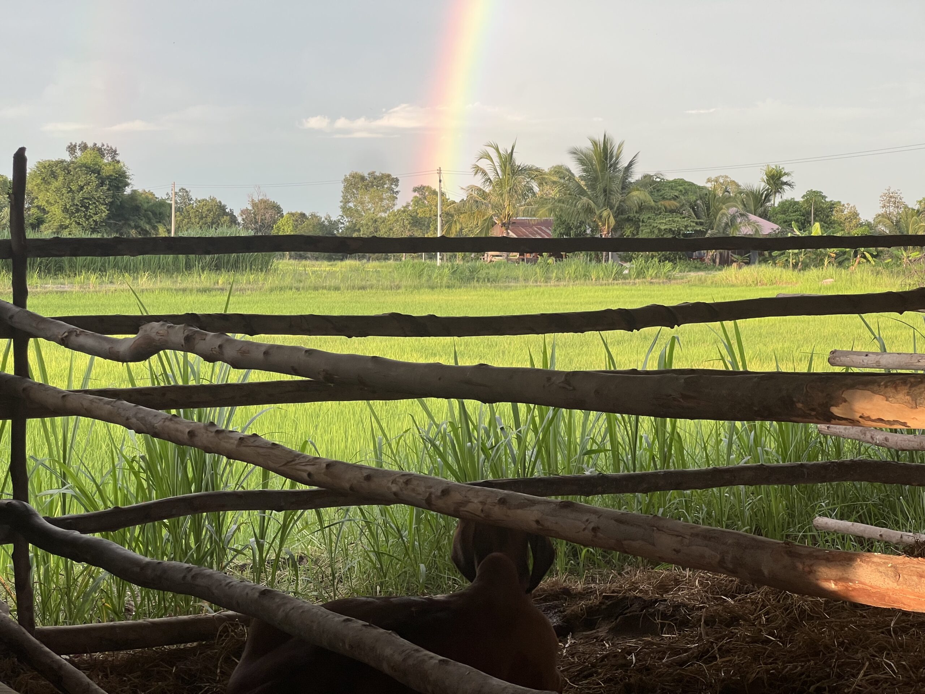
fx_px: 2058
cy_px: 347
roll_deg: -0.3
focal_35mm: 77
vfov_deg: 19.1
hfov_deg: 25.3
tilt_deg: -2.7
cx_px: 462
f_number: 2.8
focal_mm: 9
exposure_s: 1/99
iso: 50
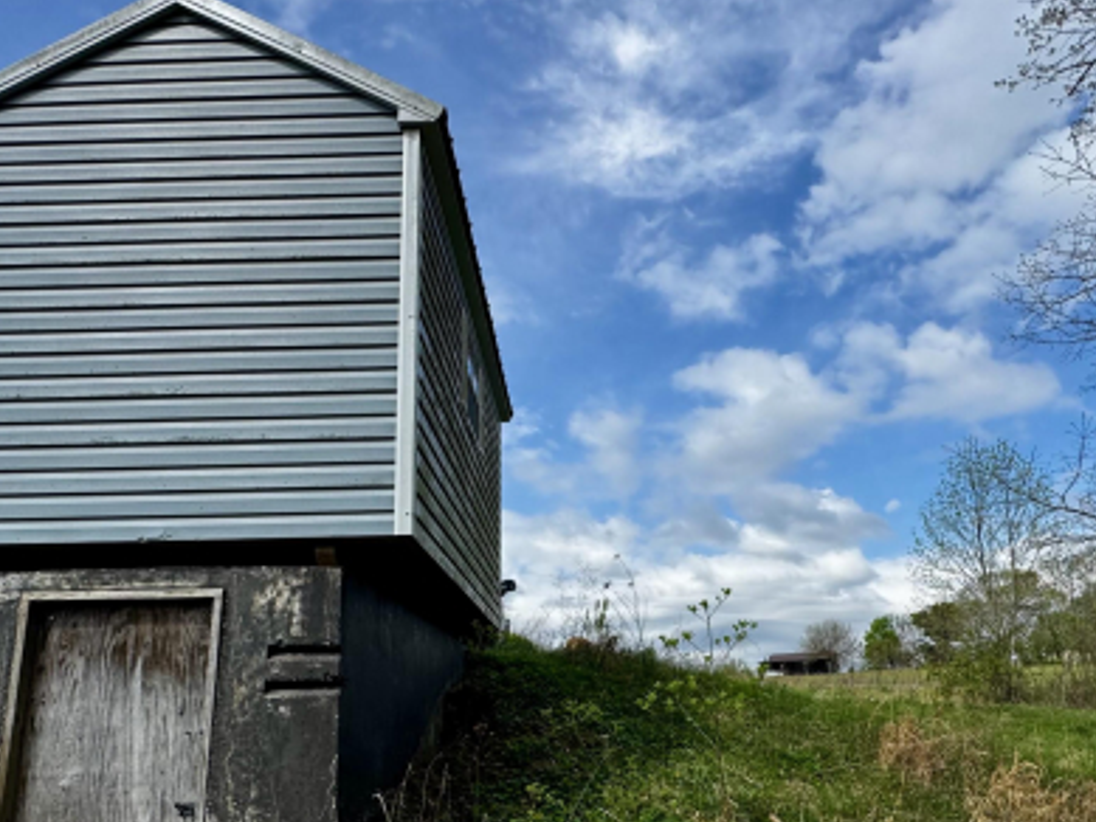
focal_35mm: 24
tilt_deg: +12.2
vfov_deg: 55.3
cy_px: 569
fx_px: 760
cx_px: 571
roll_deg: +0.5
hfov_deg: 71.5
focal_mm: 2.22
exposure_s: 1/1976
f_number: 2.2
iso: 50
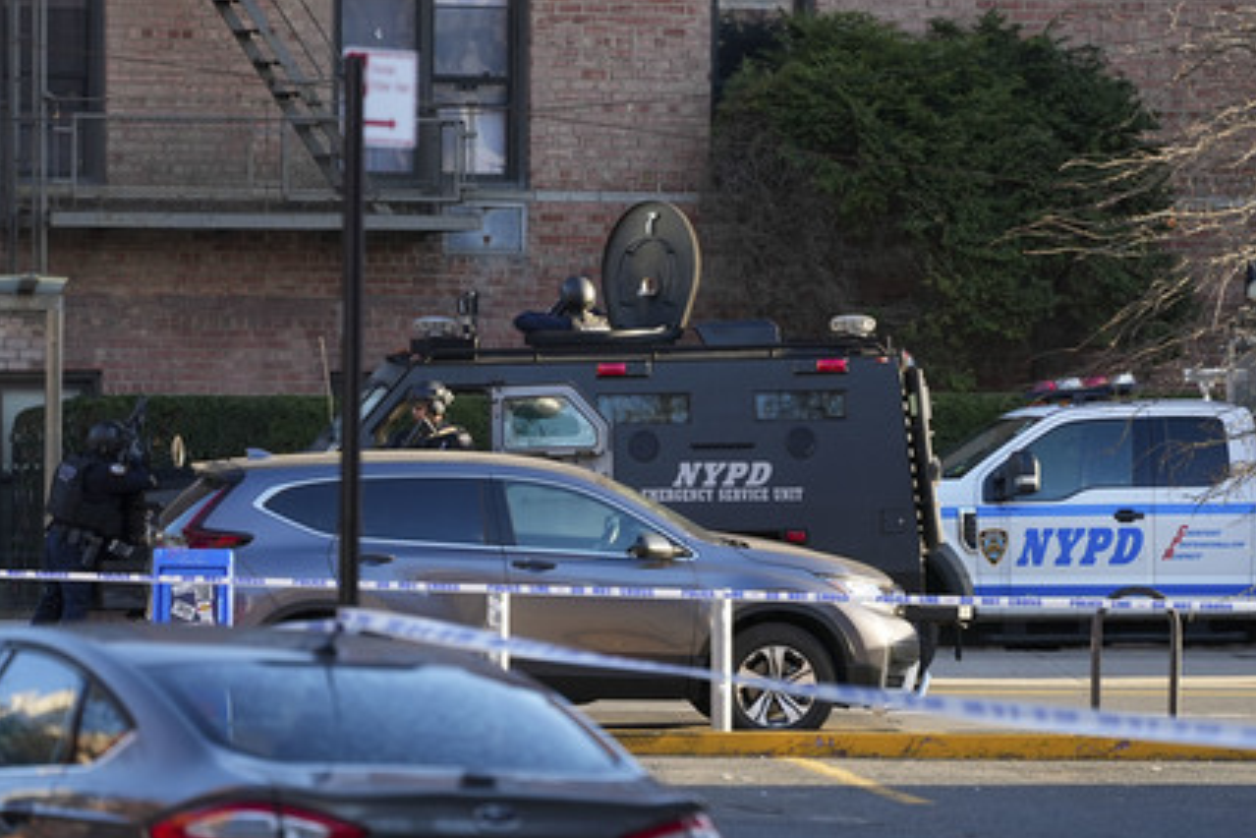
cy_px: 437
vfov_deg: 4.5
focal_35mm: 304
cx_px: 628
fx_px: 10605
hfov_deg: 6.8
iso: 800
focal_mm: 288
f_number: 5.6
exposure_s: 1/400
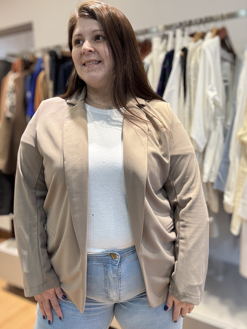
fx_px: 285
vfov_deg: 60.0
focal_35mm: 30
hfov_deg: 46.8
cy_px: 164
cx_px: 124
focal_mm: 2.69
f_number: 1.9
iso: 100
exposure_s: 1/50
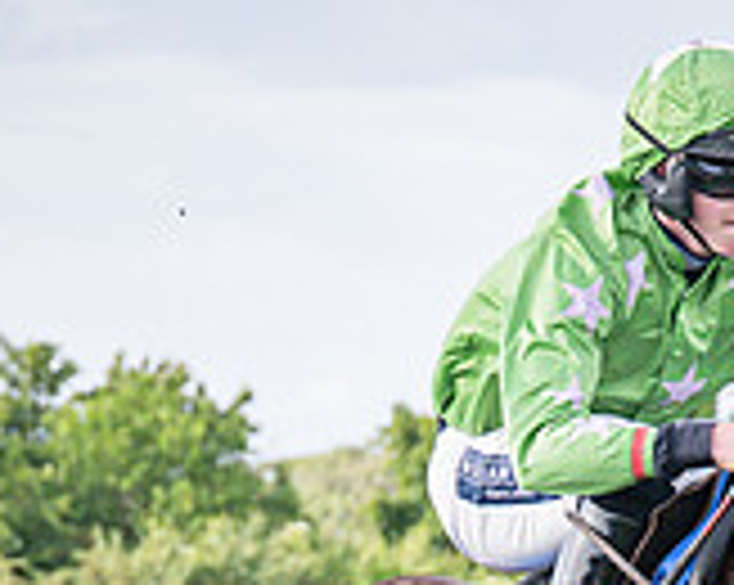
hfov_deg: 4.0
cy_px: 992
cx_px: 451
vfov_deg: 3.2
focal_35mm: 479
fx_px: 10393
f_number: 4
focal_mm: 70
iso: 400
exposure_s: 1/1250
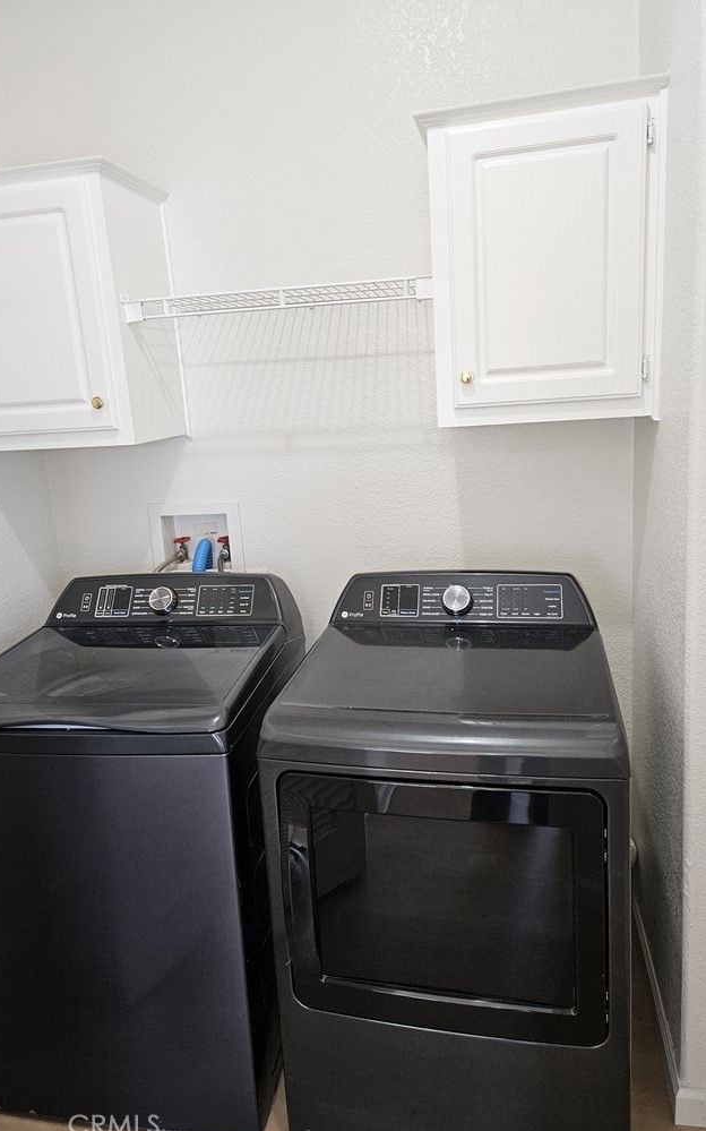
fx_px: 770
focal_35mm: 25
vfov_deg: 72.6
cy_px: 562
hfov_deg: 49.3
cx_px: 346
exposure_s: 1/120
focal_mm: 5.4
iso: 250
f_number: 1.8
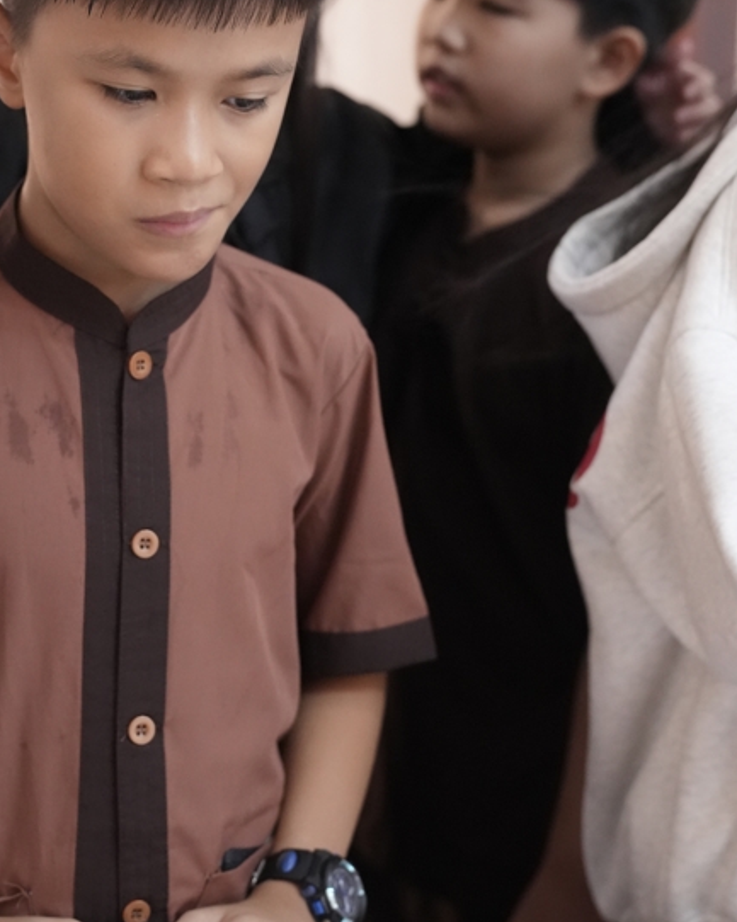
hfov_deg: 20.1
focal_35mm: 76
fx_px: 2074
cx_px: 243
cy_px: 351
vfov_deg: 25.0
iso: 6400
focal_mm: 45
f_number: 2.8
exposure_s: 1/100
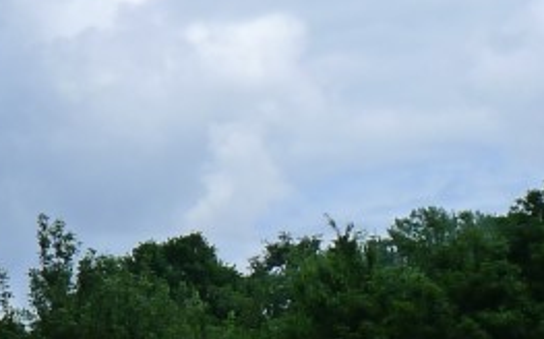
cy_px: 64
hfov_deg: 10.1
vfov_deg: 6.9
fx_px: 2800
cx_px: -613
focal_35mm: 189
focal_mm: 9.2
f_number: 4
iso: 125
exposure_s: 1/800
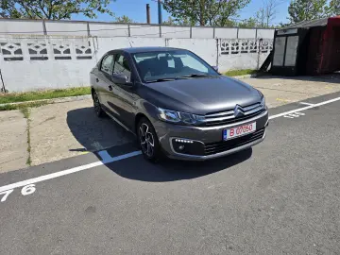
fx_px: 226
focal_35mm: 23
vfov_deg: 58.9
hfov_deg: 73.9
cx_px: 170
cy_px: 128
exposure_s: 1/3018
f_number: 1.7
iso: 40
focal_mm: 6.3
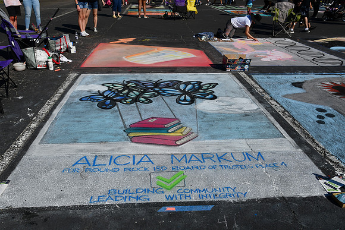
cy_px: 115
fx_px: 259
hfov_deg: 67.4
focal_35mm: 27
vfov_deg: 48.0
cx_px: 172
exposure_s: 1/500
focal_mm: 18
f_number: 11
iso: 100
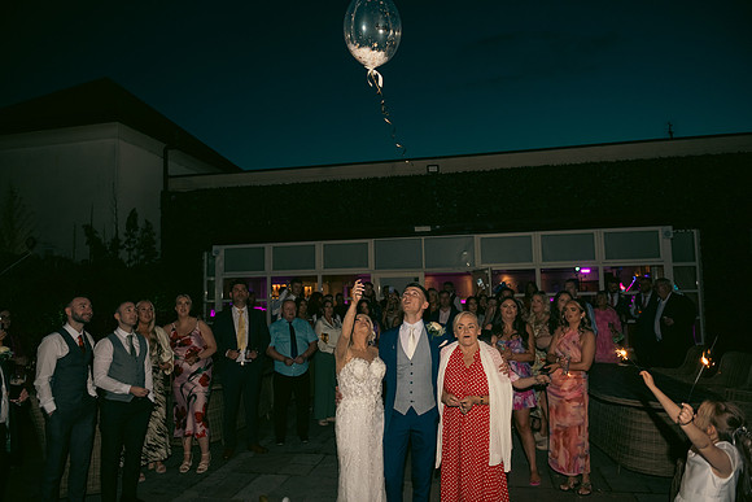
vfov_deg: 53.2
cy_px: 251
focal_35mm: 24
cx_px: 376
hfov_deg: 73.7
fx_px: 501
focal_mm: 24
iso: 800
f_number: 3.5
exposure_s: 1/160
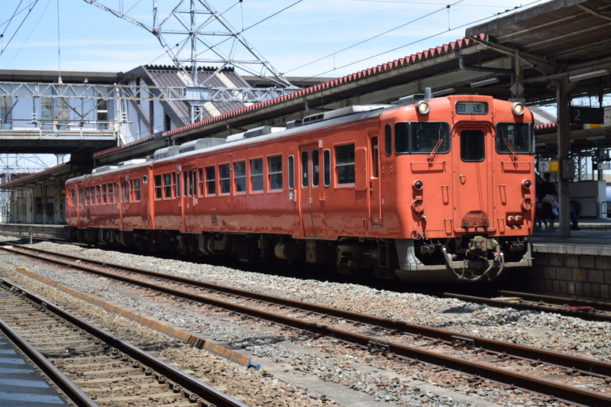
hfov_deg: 29.9
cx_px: 306
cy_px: 204
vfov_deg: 20.2
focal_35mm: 68
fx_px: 1145
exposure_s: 1/400
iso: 100
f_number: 5
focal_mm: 45
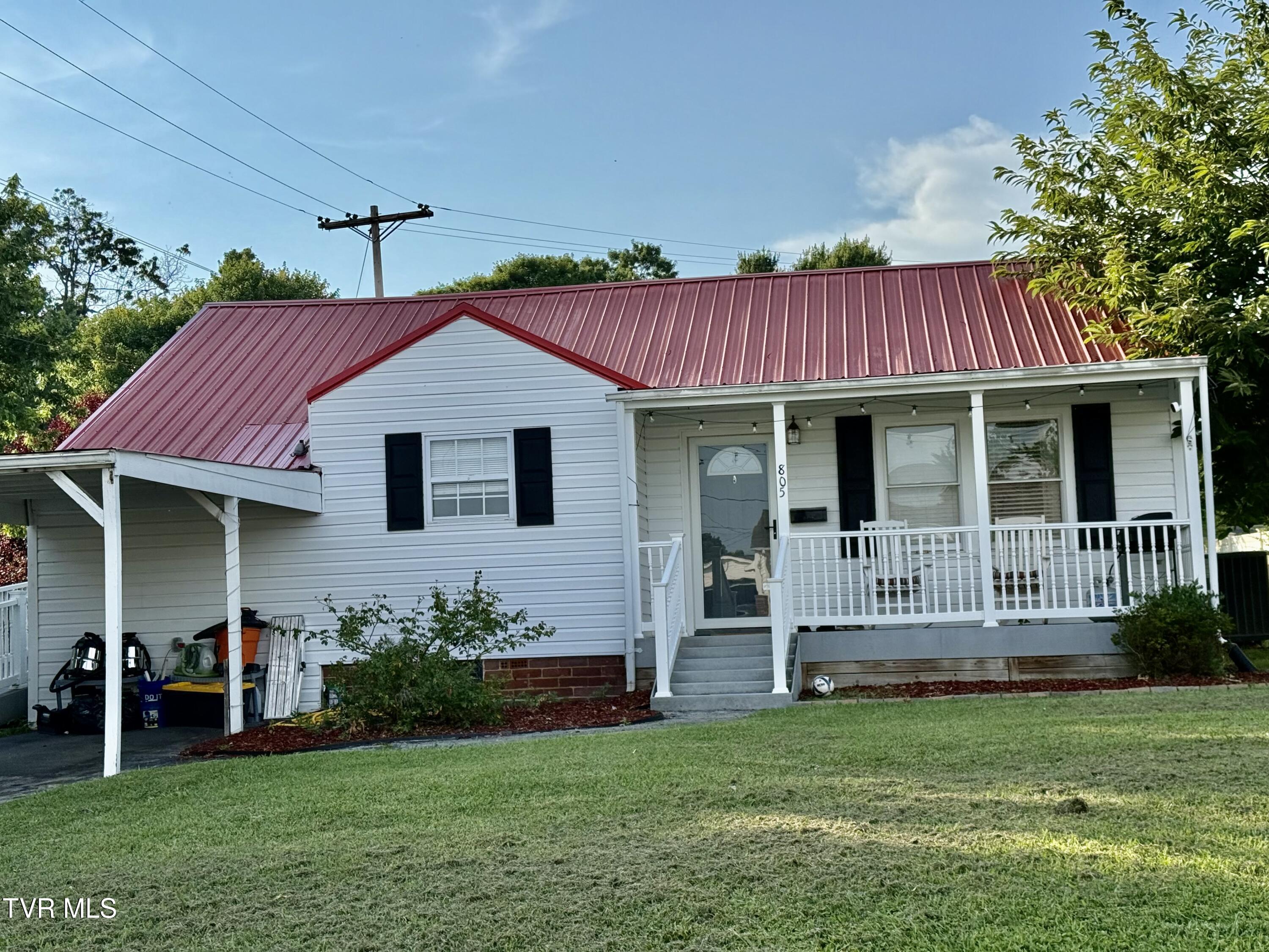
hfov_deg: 39.7
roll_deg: +3.6
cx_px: 634
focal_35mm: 48
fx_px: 1760
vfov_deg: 30.3
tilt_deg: +5.7
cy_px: 476
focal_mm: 6.76
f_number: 1.78
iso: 80
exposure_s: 1/4878
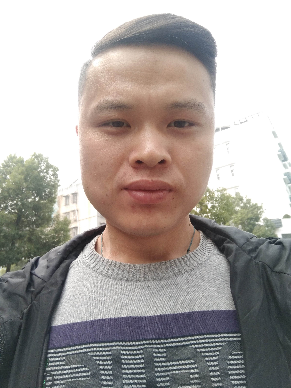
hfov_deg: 63.4
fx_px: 235
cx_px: 146
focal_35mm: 21
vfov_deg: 79.0
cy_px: 194
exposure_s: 1/482
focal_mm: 3.57
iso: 100
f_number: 2
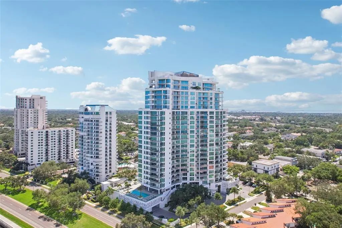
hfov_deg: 78.6
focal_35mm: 22
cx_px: 171
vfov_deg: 57.2
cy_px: 114
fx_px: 209
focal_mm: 8.4
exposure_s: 1/1500
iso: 400
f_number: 2.8
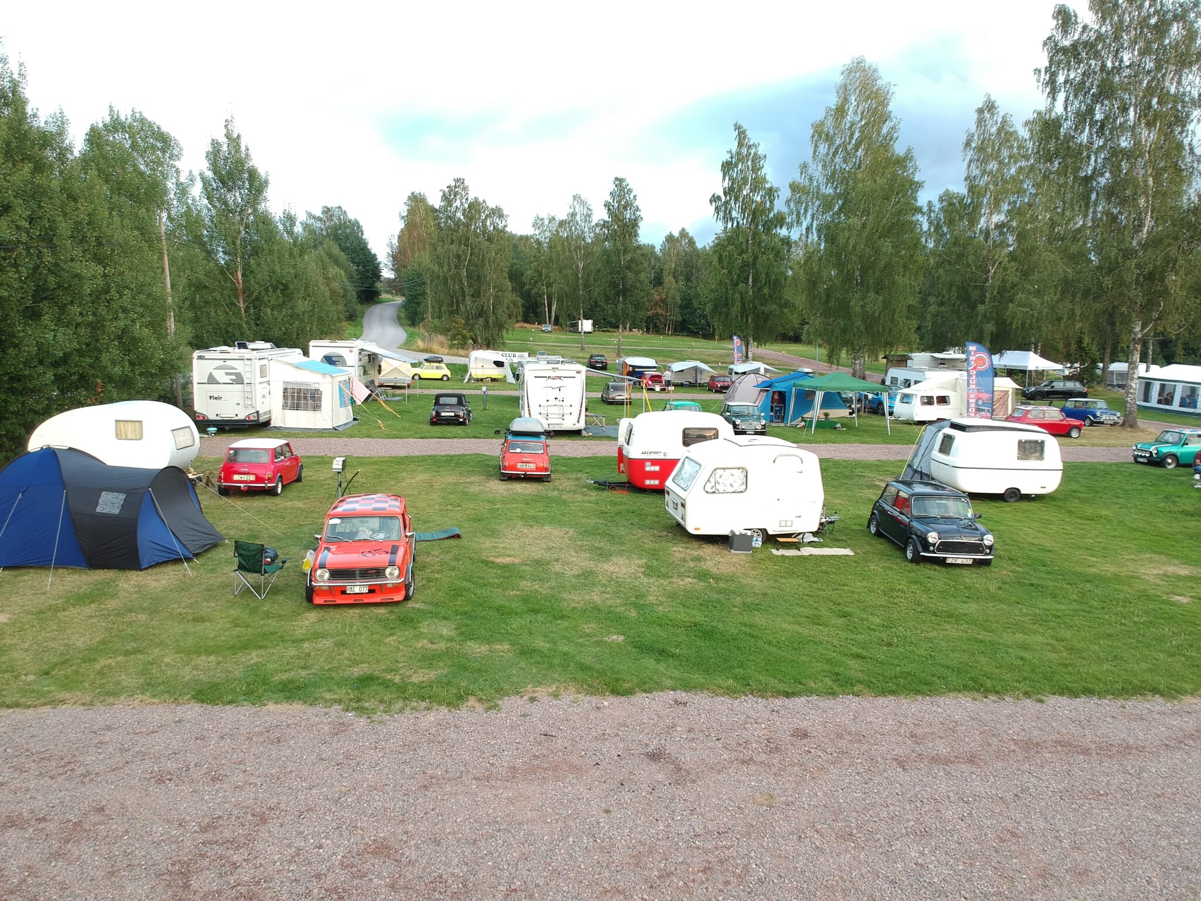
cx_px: 600
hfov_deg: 69.4
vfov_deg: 54.9
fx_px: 867
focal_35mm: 25
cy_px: 450
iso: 100
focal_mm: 4.49
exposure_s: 1/30
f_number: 2.6
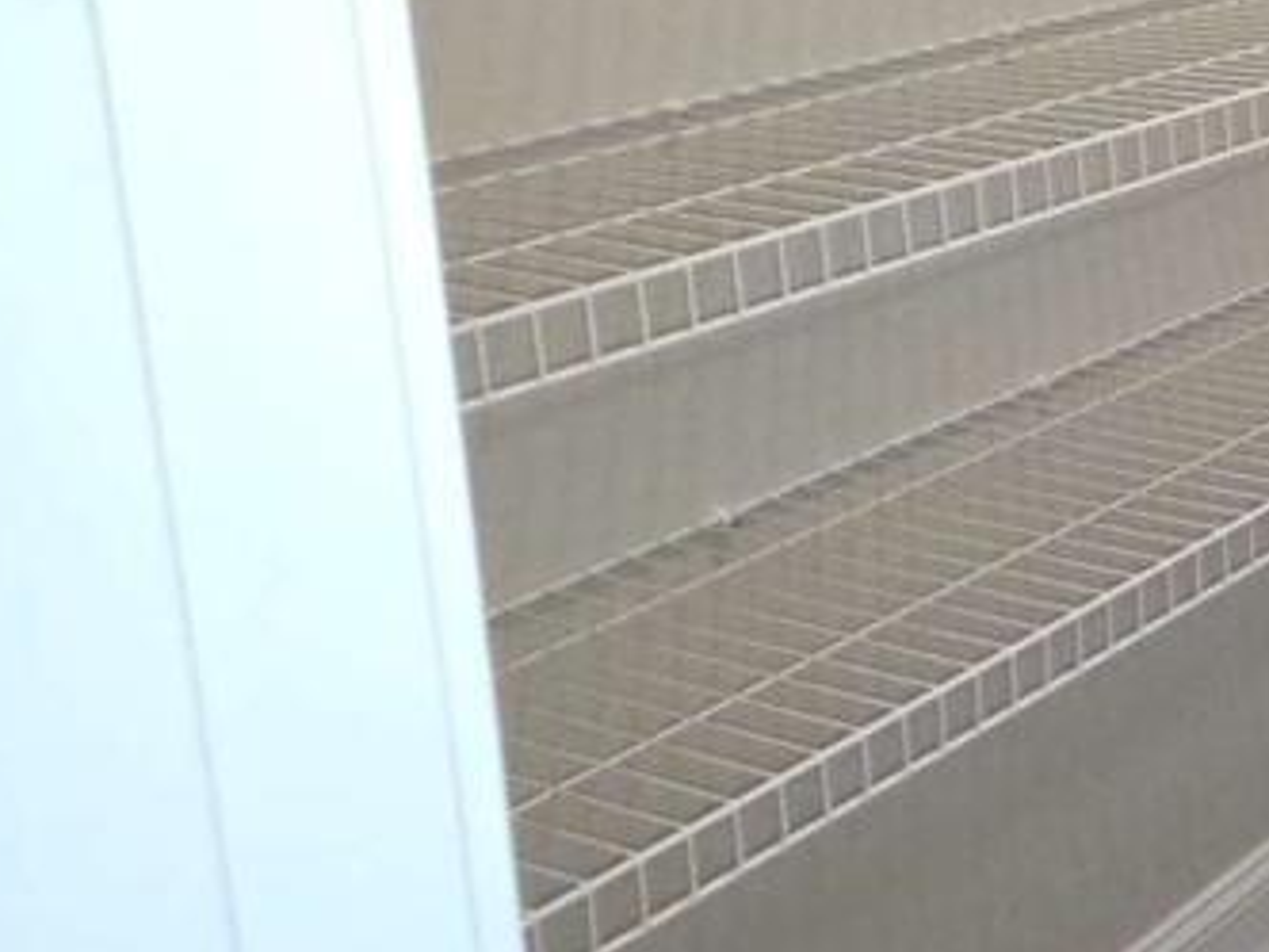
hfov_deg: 23.7
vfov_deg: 27.7
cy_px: -138
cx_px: 2186
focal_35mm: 47
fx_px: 1723
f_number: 2.2
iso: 400
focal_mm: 2.2
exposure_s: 1/60
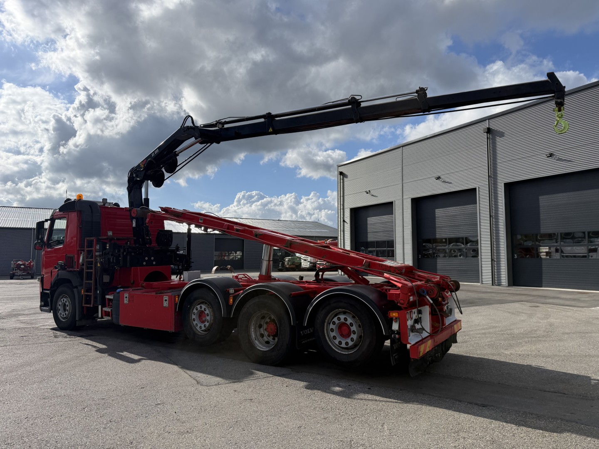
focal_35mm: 24
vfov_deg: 56.8
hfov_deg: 71.6
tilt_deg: +5.0
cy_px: 224
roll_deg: +0.0
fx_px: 415
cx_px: 300
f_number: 1.78
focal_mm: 6.76
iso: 125
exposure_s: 1/10309
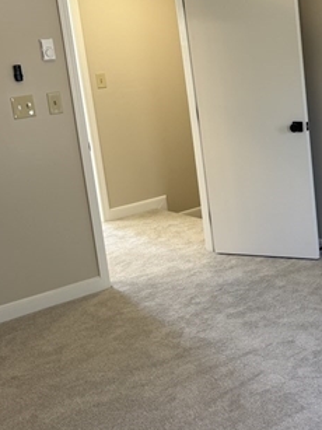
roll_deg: +3.2
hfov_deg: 23.0
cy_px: 189
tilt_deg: -12.5
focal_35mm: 60
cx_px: 350
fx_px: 745
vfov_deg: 32.2
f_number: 1.78
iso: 100
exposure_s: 1/60
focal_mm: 6.76
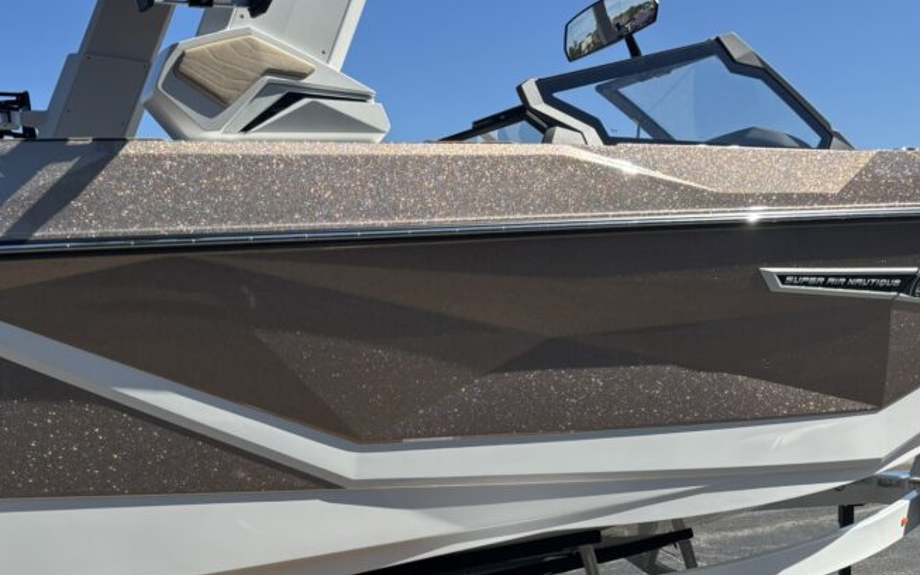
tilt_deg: -8.8
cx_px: 354
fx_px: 1128
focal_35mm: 45
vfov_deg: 27.8
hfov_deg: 44.1
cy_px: 493
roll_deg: +1.1
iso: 50
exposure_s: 1/2933
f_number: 1.6
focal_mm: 5.96
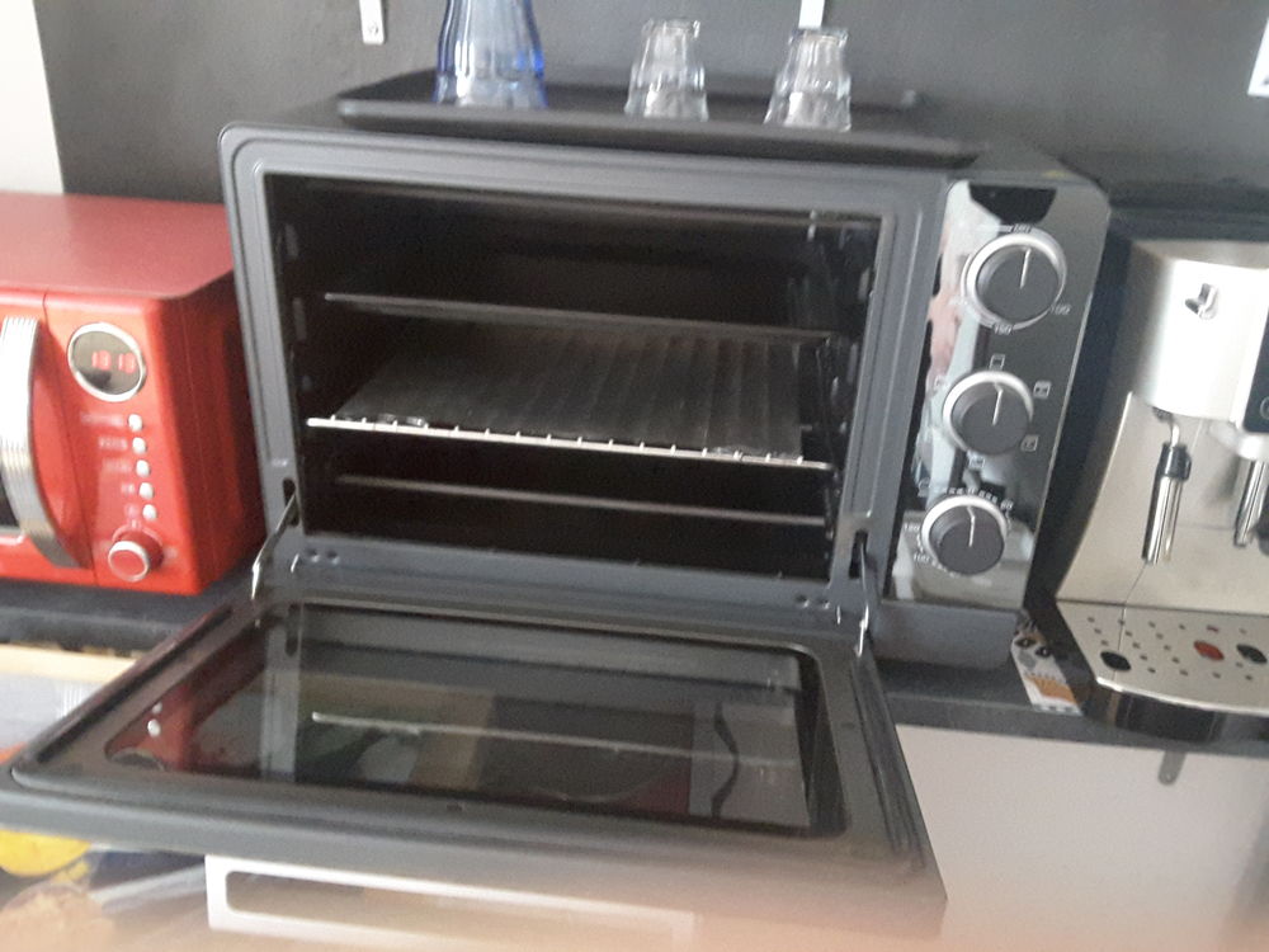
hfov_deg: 58.4
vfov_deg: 45.4
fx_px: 1136
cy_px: 476
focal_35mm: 31
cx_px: 634
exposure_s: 1/17
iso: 1000
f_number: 1.9
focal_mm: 2.9
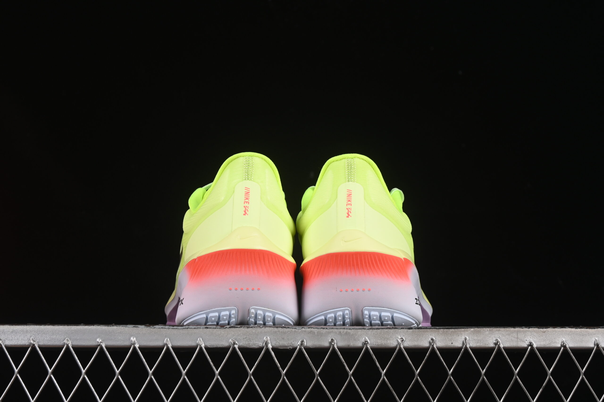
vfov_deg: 18.2
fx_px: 1258
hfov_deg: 27.0
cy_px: 201
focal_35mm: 75
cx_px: 302
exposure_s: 1/80
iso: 160
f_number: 8
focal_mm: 50
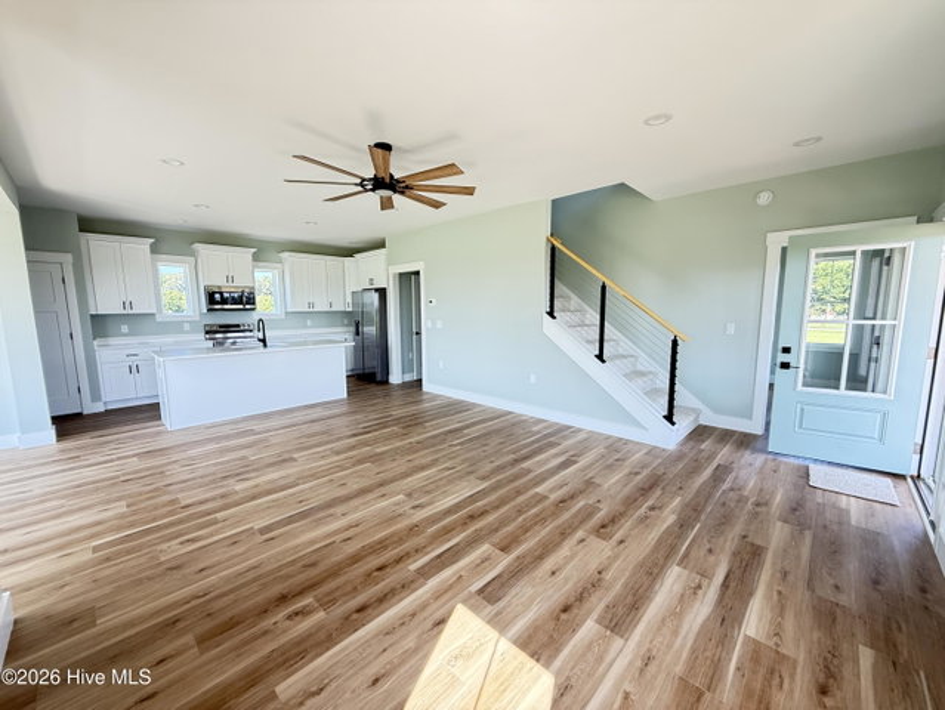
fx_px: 382
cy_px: 355
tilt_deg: -6.8
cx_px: 472
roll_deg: +0.5
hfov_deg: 102.0
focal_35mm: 14
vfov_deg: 85.7
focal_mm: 2.22
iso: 160
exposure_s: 1/99
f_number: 2.2
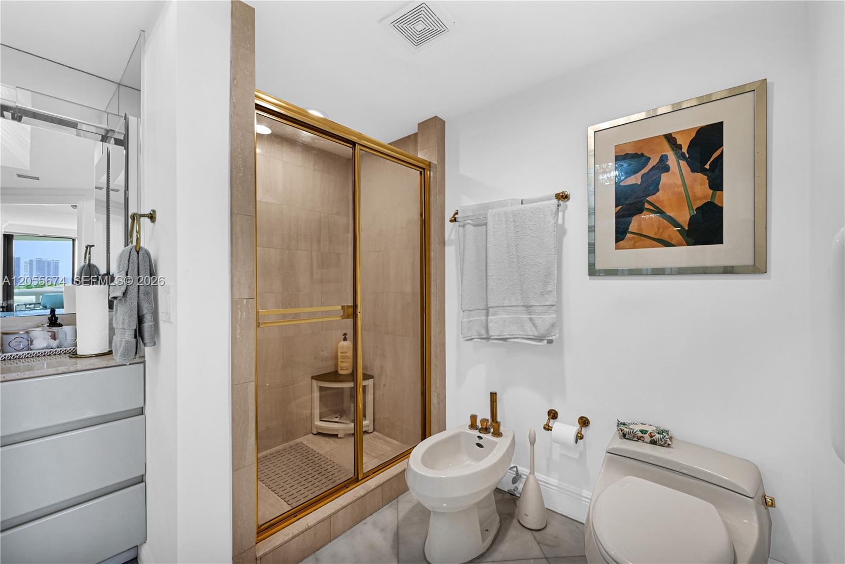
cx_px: 422
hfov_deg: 104.2
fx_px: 329
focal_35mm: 14
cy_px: 282
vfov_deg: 81.2
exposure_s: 1/15
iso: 250
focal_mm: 14
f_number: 4
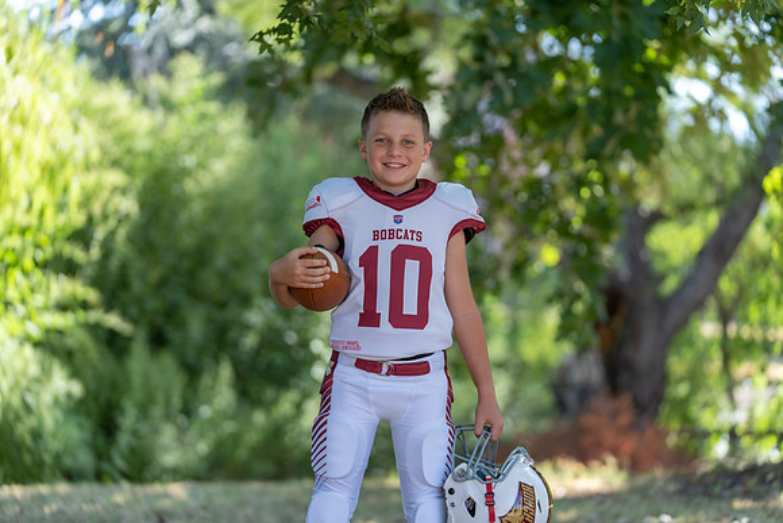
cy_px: 262
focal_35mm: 119
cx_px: 392
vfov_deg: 11.5
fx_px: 2589
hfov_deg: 17.2
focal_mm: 119
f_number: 2.8
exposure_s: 1/320
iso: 160
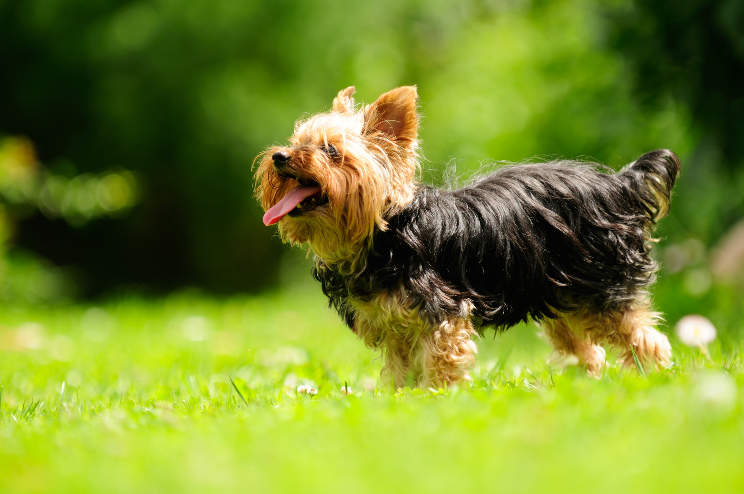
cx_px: 372
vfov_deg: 4.6
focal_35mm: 300
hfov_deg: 6.9
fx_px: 6192
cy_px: 247
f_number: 2.8
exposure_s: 1/1600
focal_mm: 200
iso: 200
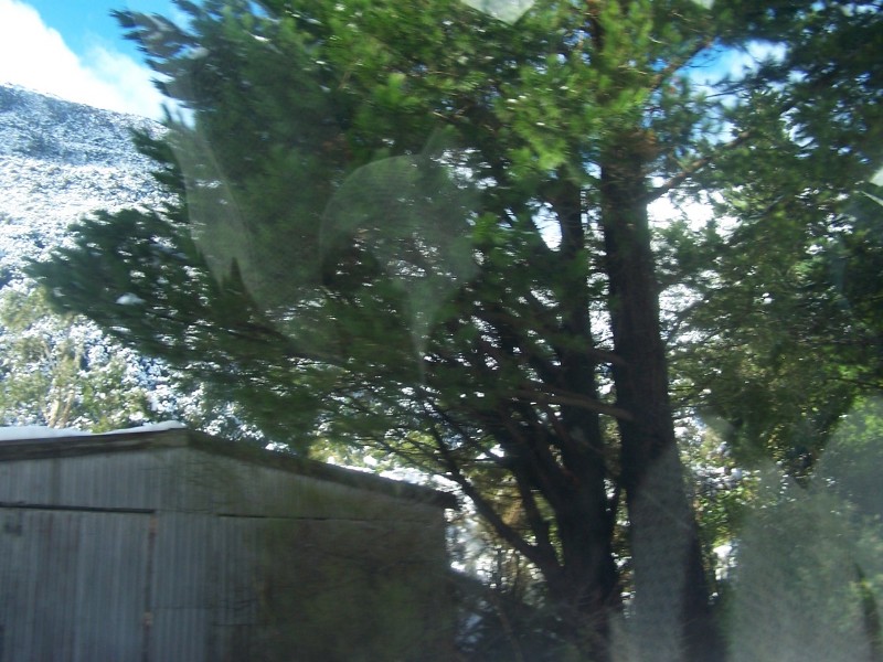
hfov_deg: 49.0
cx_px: 442
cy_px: 331
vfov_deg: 37.7
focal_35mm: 38
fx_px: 969
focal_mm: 6.3
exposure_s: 1/250
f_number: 2.8
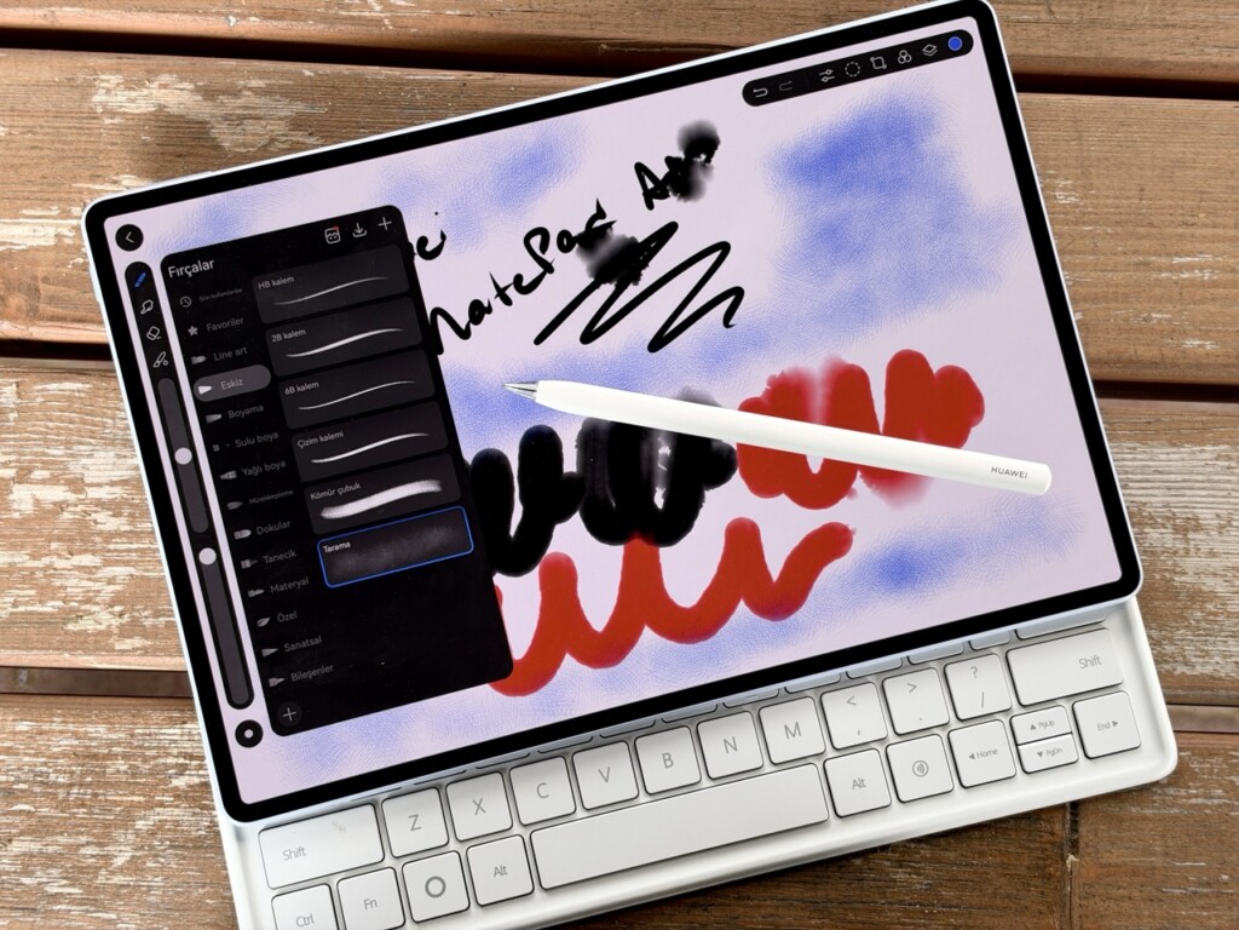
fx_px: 1718
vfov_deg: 30.3
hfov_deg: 39.7
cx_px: 620
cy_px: 465
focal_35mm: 48
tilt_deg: -81.4
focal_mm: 6.93
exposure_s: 1/121
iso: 64
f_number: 1.8
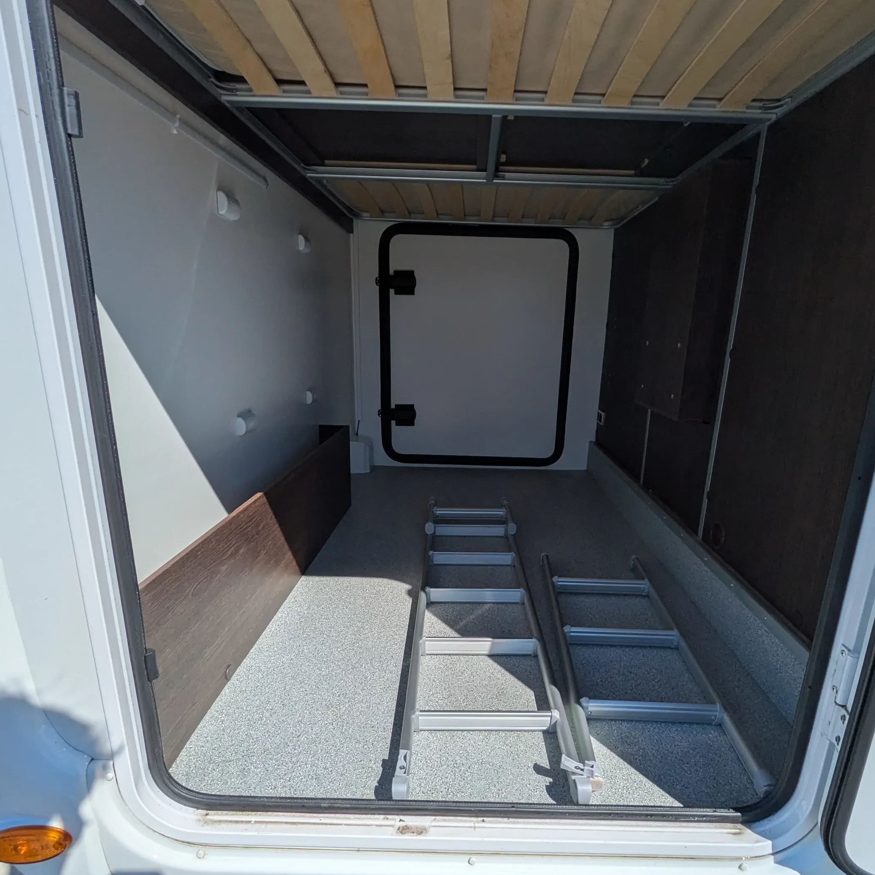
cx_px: 473
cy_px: 488
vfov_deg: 74.6
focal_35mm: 20
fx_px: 572
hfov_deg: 74.7
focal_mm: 1.83
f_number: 2.2
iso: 47
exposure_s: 1/2915
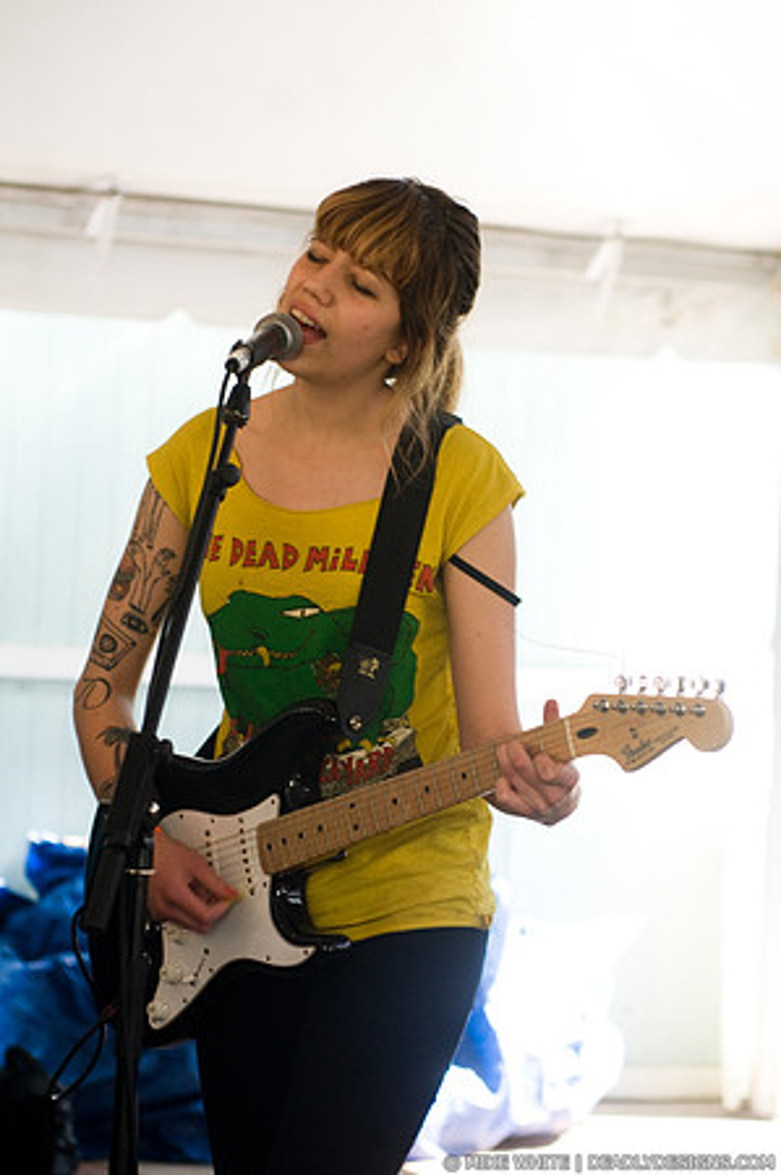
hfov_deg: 13.0
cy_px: 588
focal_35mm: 105
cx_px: 390
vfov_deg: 19.5
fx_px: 3425
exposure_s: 1/200
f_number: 4
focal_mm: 70
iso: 400
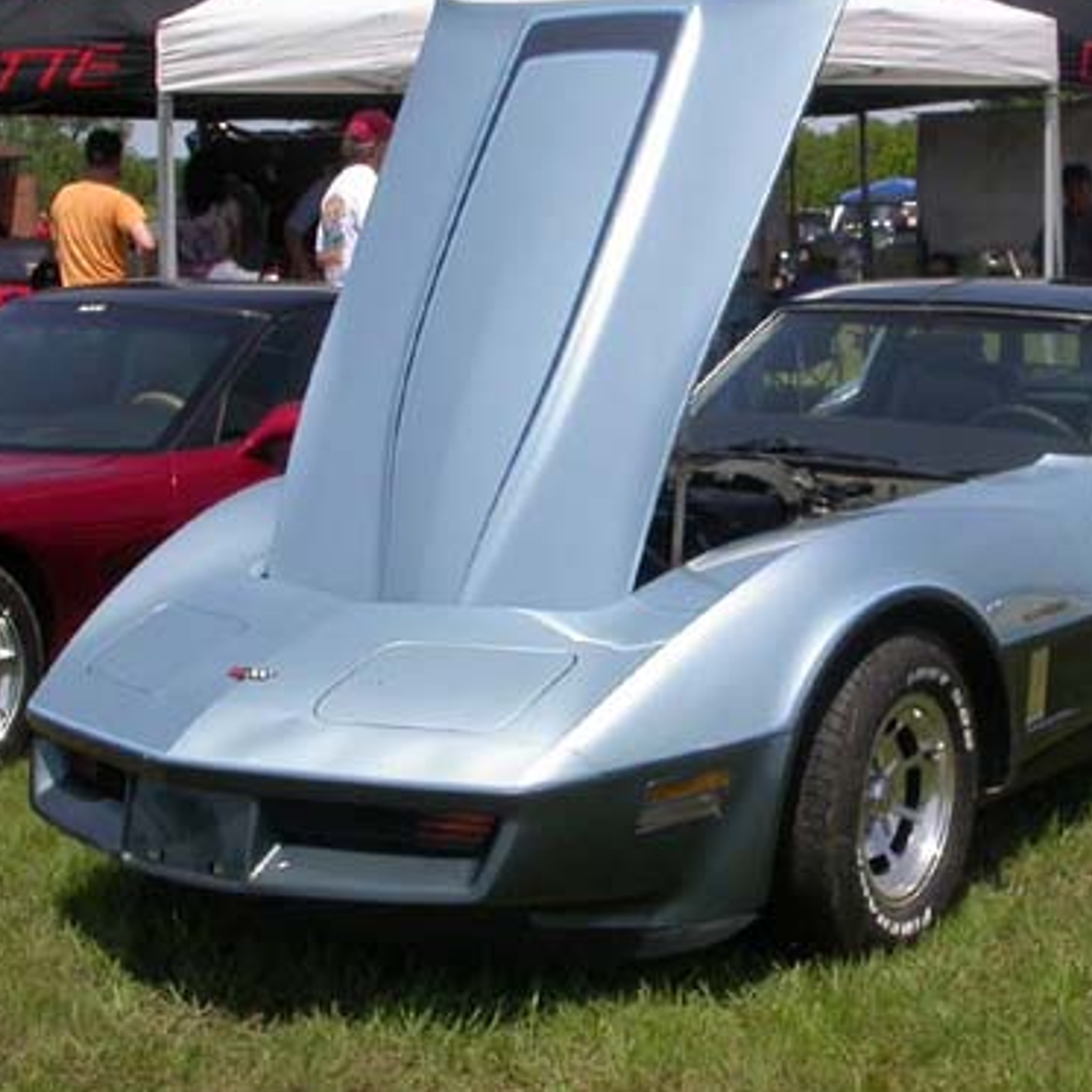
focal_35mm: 72
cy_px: 509
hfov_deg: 23.9
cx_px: 729
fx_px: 2570
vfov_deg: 24.0
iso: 100
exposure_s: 1/422
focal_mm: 7.85
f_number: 7.5
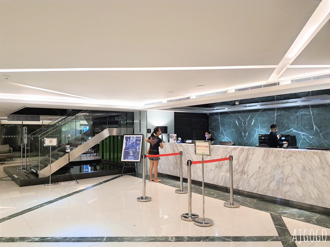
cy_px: 124
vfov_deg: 53.1
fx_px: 248
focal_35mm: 26
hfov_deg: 67.3
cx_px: 165
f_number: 1.7
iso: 320
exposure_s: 1/120
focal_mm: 4.32
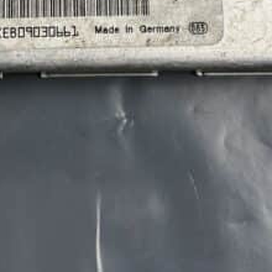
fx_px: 685
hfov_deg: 22.4
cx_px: 110
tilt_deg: -77.6
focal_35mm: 77
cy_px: -58
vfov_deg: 20.9
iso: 64
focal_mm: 6.86
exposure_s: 1/100
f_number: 1.78
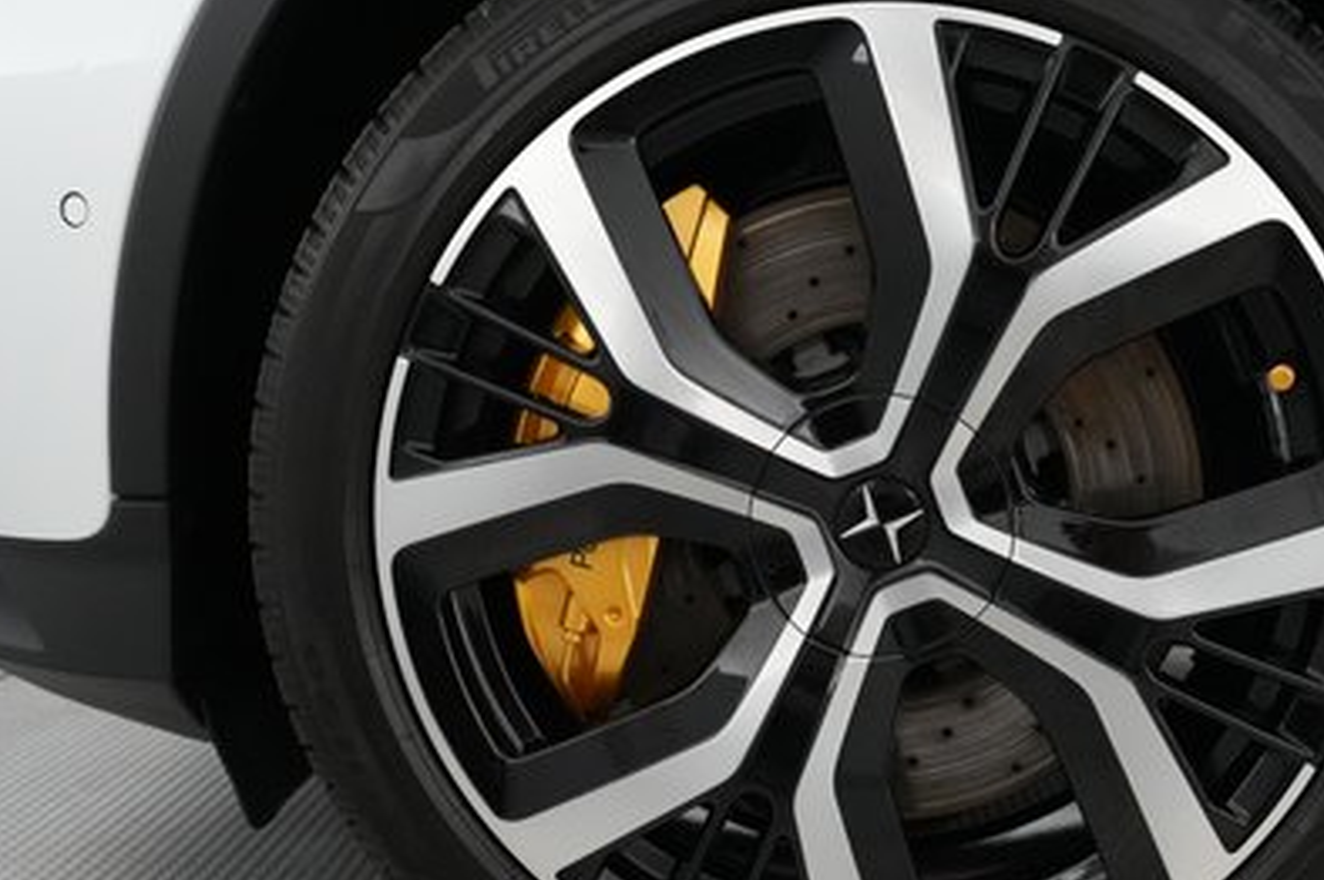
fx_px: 1433
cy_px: 527
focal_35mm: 39
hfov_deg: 48.8
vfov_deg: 34.0
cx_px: 877
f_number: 4.5
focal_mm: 24
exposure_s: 1/200
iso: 6400
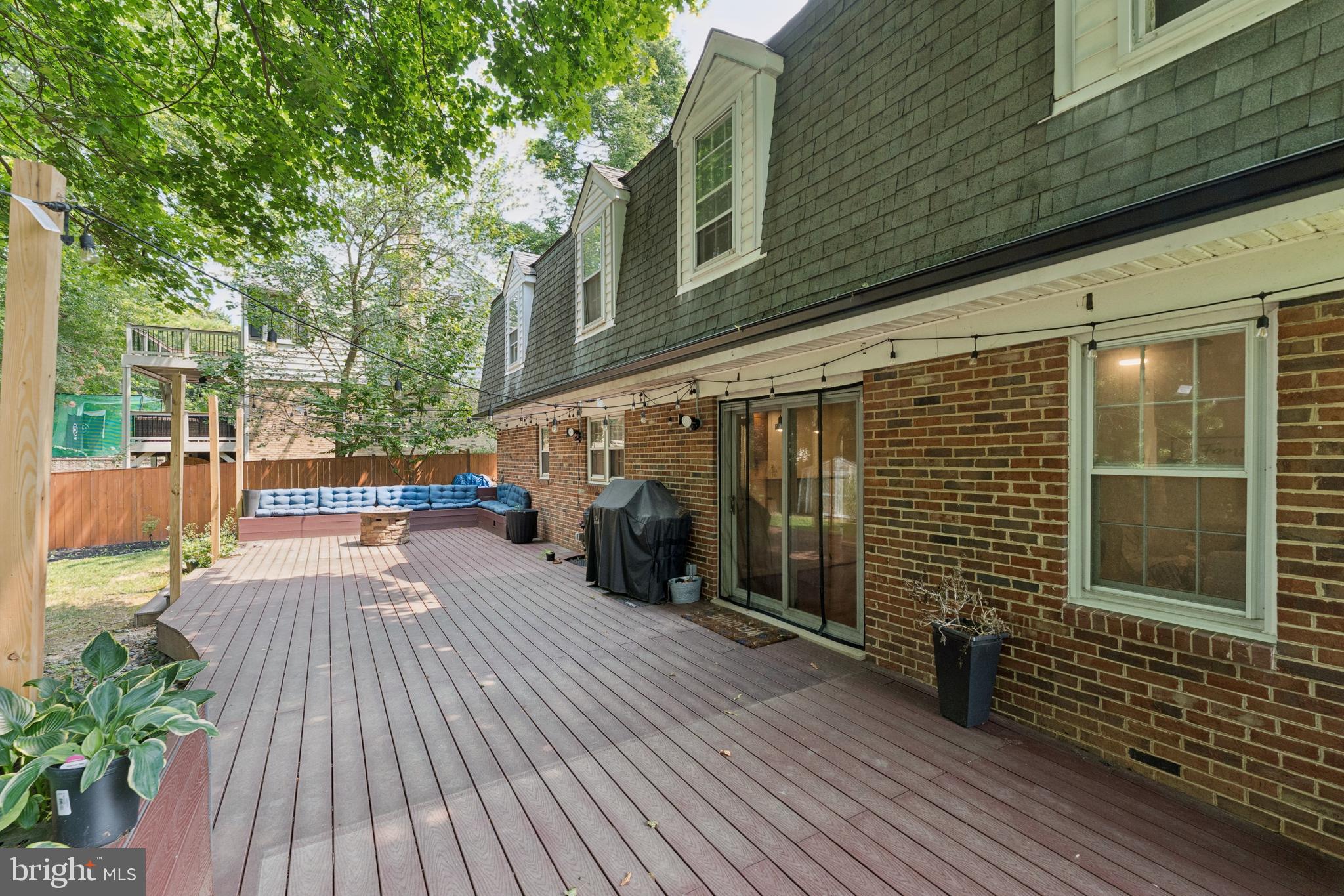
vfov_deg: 78.8
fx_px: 545
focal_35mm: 15
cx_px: 672
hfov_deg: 101.9
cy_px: 448
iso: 1250
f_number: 7.1
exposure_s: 1/160
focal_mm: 14.6
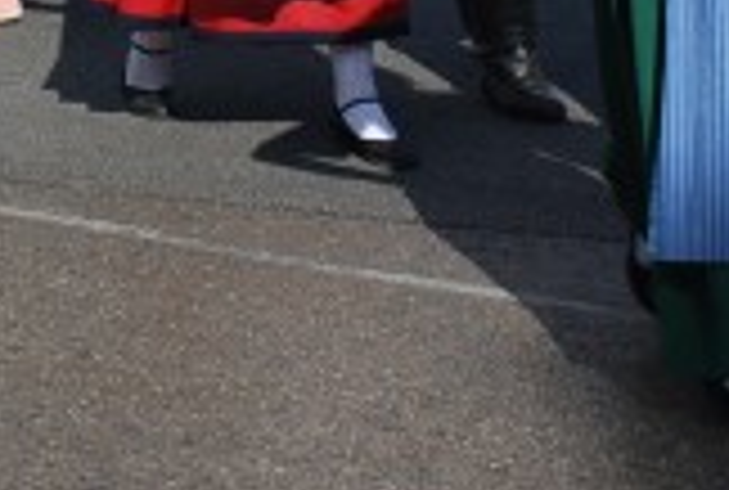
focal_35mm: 163
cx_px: -126
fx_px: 3310
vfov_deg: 8.2
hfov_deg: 12.3
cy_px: -380
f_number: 8
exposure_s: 1/250
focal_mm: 22
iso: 100
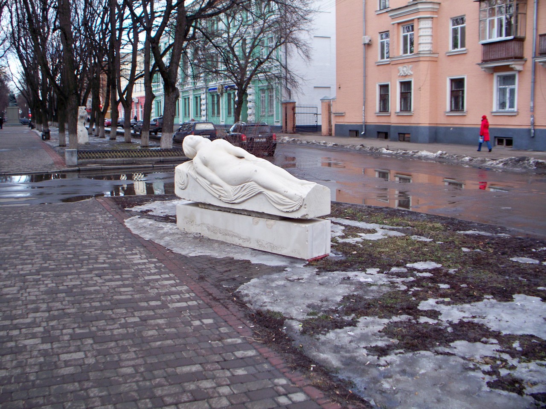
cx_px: 273
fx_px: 552
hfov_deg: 52.6
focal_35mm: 35
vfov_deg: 40.7
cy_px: 204
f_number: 2.8
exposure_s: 1/100
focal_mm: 7.54
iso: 80
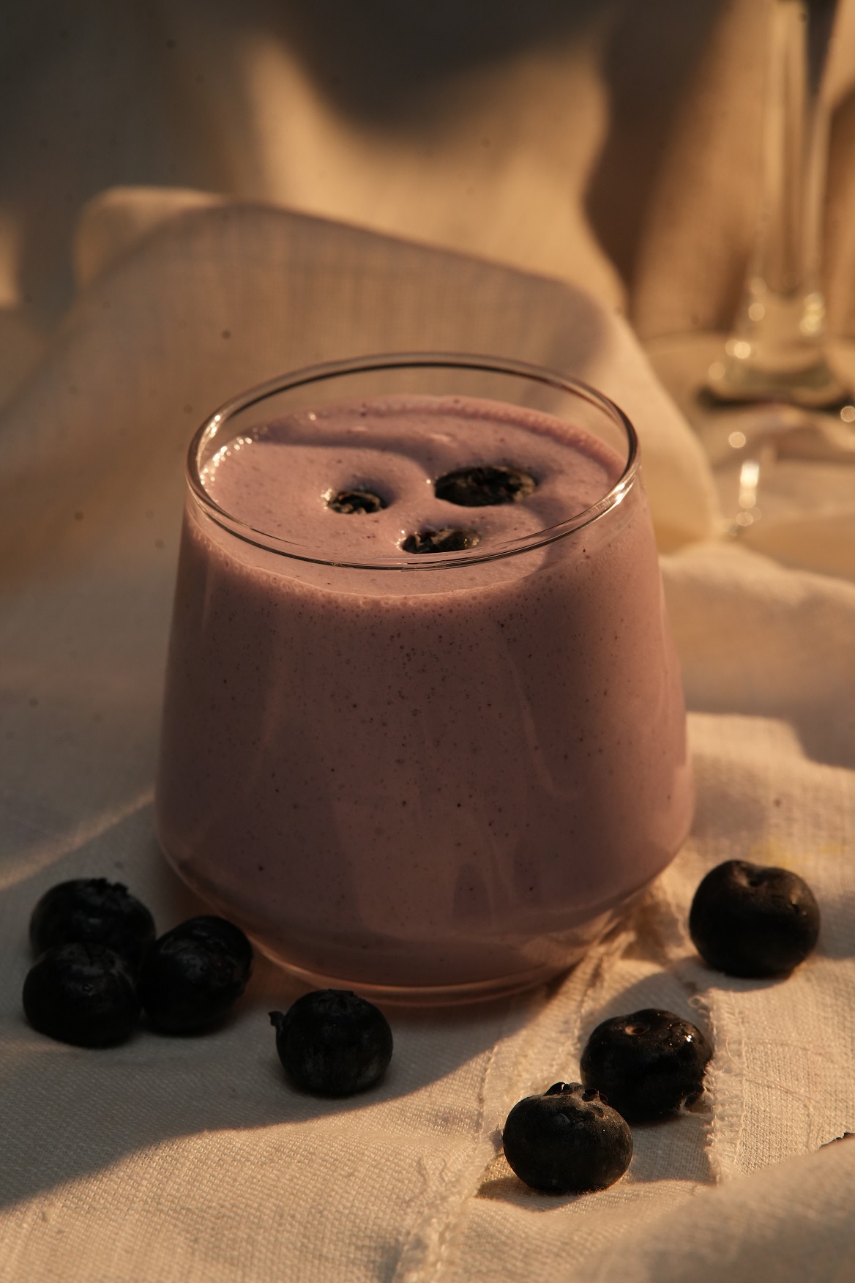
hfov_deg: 7.3
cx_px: 428
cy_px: 642
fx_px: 6661
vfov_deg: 11.0
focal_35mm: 187
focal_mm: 187
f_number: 11
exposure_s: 1/200
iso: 1250
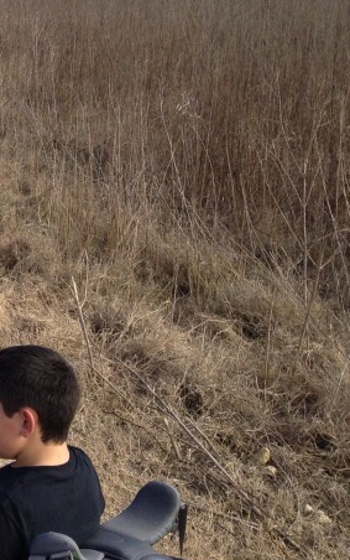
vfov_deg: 24.6
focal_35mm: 84
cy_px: 216
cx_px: -281
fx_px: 1280
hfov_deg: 13.9
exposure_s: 1/546
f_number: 2.4
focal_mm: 4.28
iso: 50
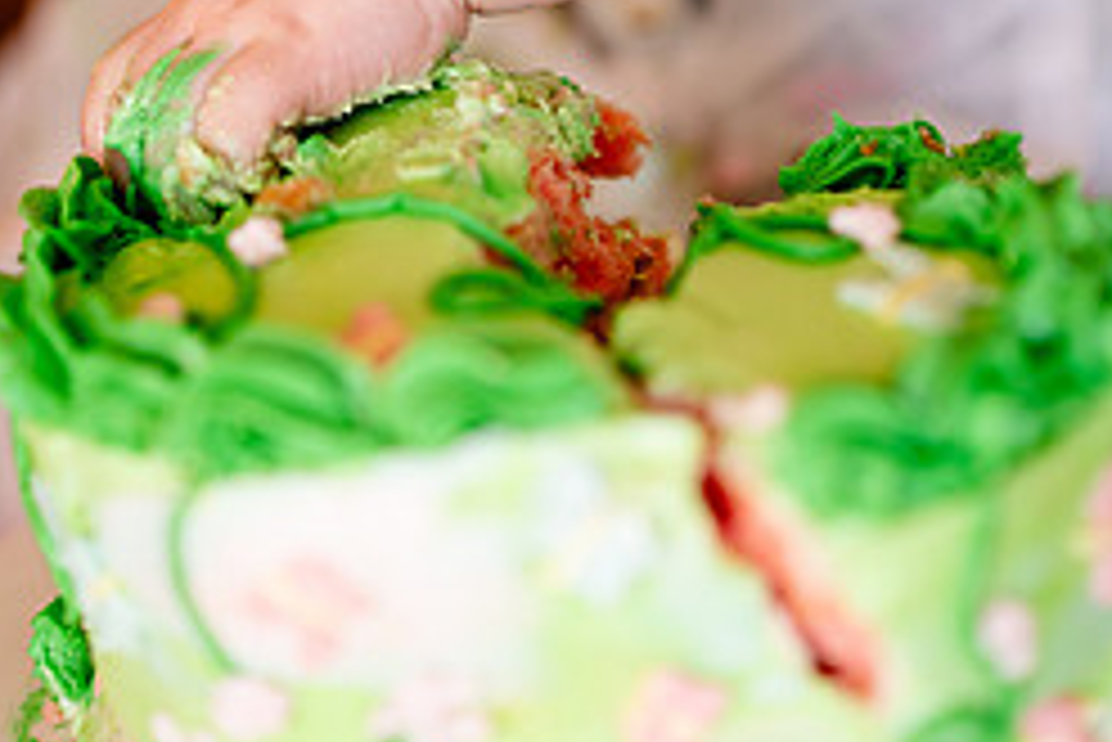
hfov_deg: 13.2
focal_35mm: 155
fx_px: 4790
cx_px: 477
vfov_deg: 8.8
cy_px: -18
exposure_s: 1/400
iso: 250
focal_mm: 85
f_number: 2.2
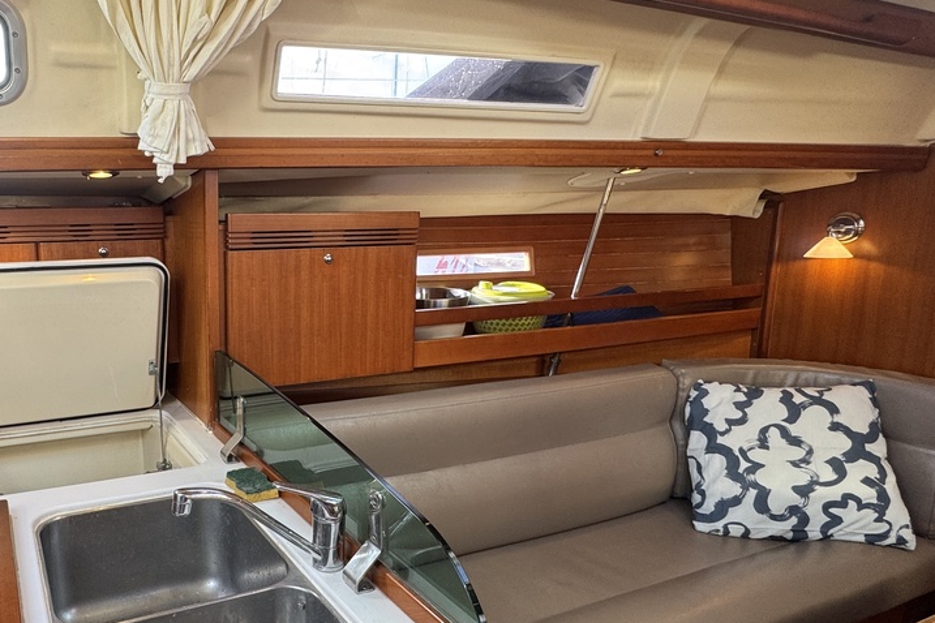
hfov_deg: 65.8
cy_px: 338
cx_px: 253
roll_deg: +0.3
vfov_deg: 49.5
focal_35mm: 26
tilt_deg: -9.9
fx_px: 675
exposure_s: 1/99
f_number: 2.2
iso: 100
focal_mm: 2.22
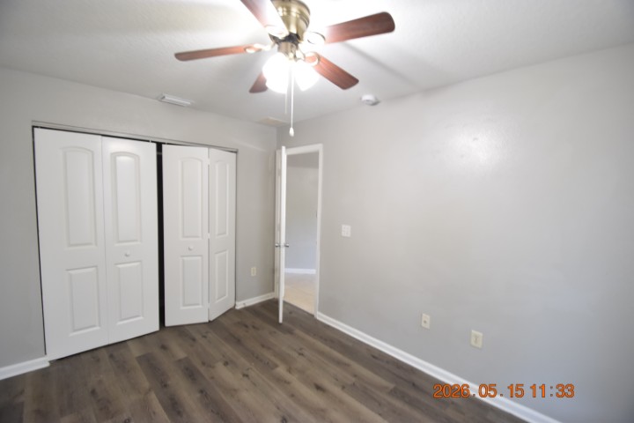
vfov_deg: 77.3
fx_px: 264
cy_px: 212
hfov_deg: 100.4
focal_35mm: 15
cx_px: 317
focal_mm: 10
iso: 800
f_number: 3.5
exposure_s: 1/15
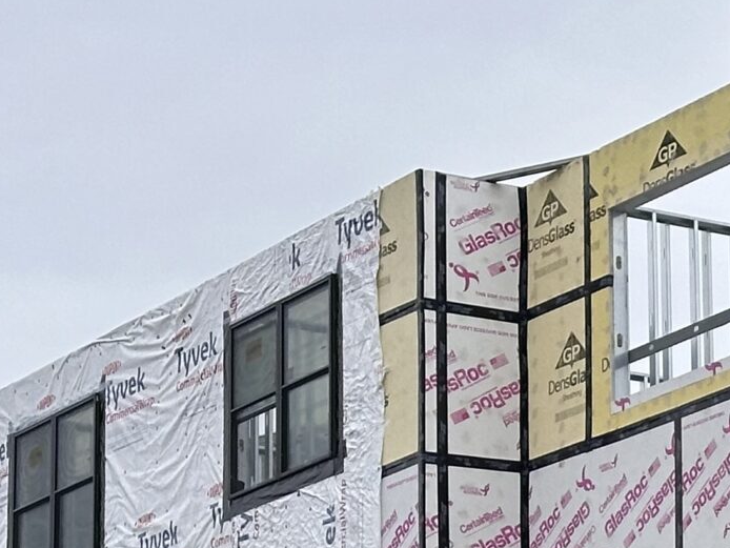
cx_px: 850
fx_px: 3734
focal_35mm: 177
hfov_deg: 11.0
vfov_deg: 8.3
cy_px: 576
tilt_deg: +10.7
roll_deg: +1.7
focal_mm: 6.86
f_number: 1.78
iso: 64
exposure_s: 1/597
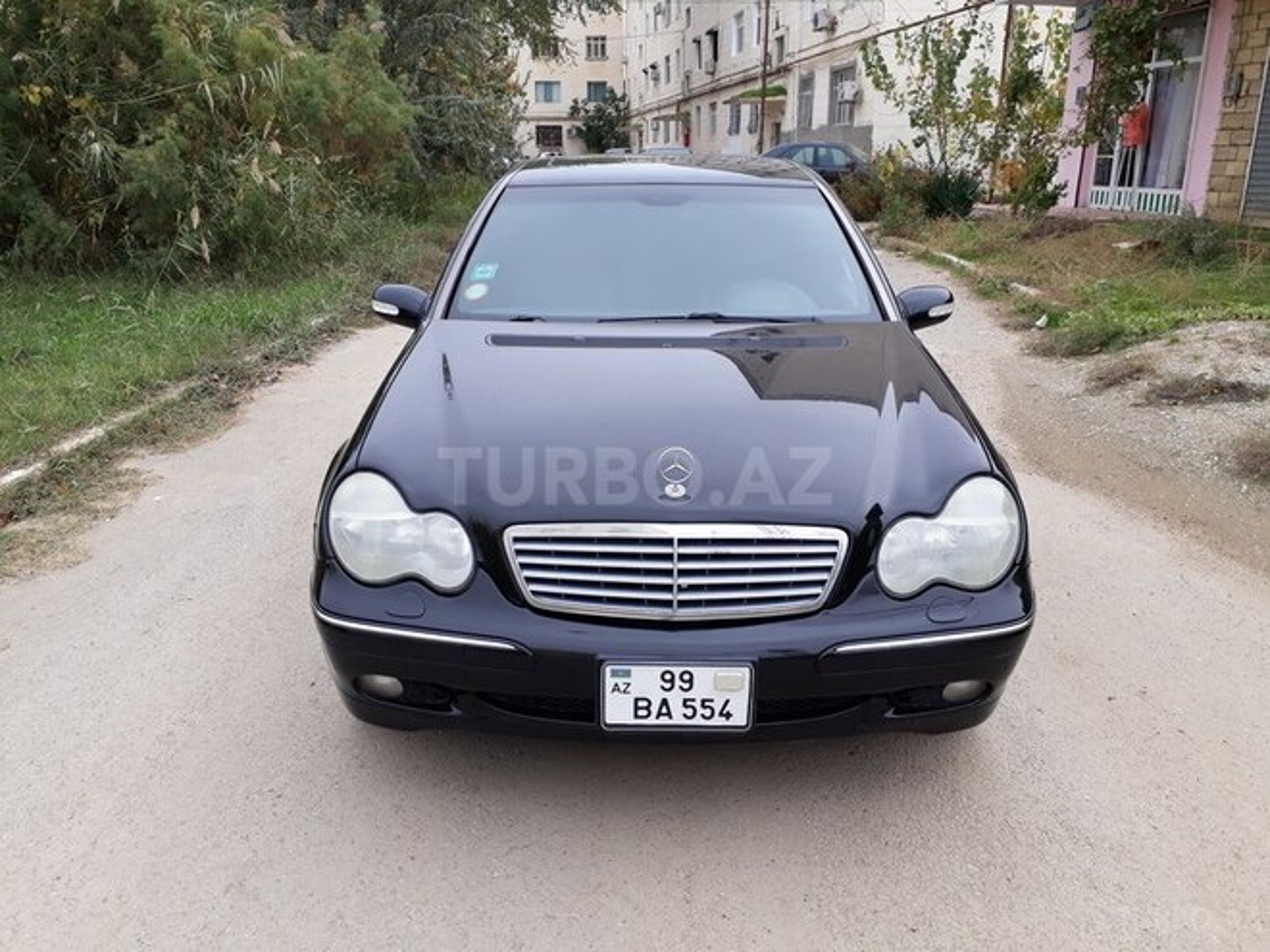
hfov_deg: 65.3
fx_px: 991
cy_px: 476
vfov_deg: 51.4
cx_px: 635
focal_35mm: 27
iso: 40
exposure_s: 1/221
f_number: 1.9
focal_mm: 3.6
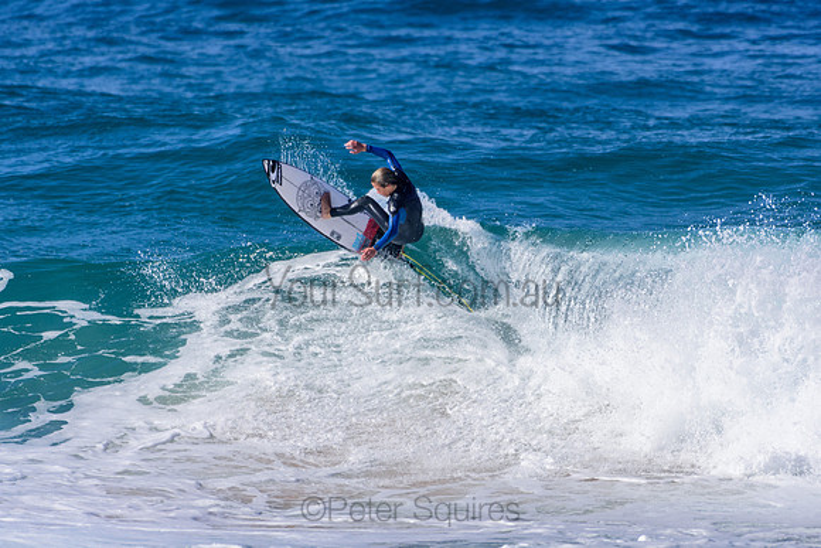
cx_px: 410
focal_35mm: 750
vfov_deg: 1.8
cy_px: 274
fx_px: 17107
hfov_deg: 2.7
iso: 220
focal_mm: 500
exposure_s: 1/2000
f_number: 5.6
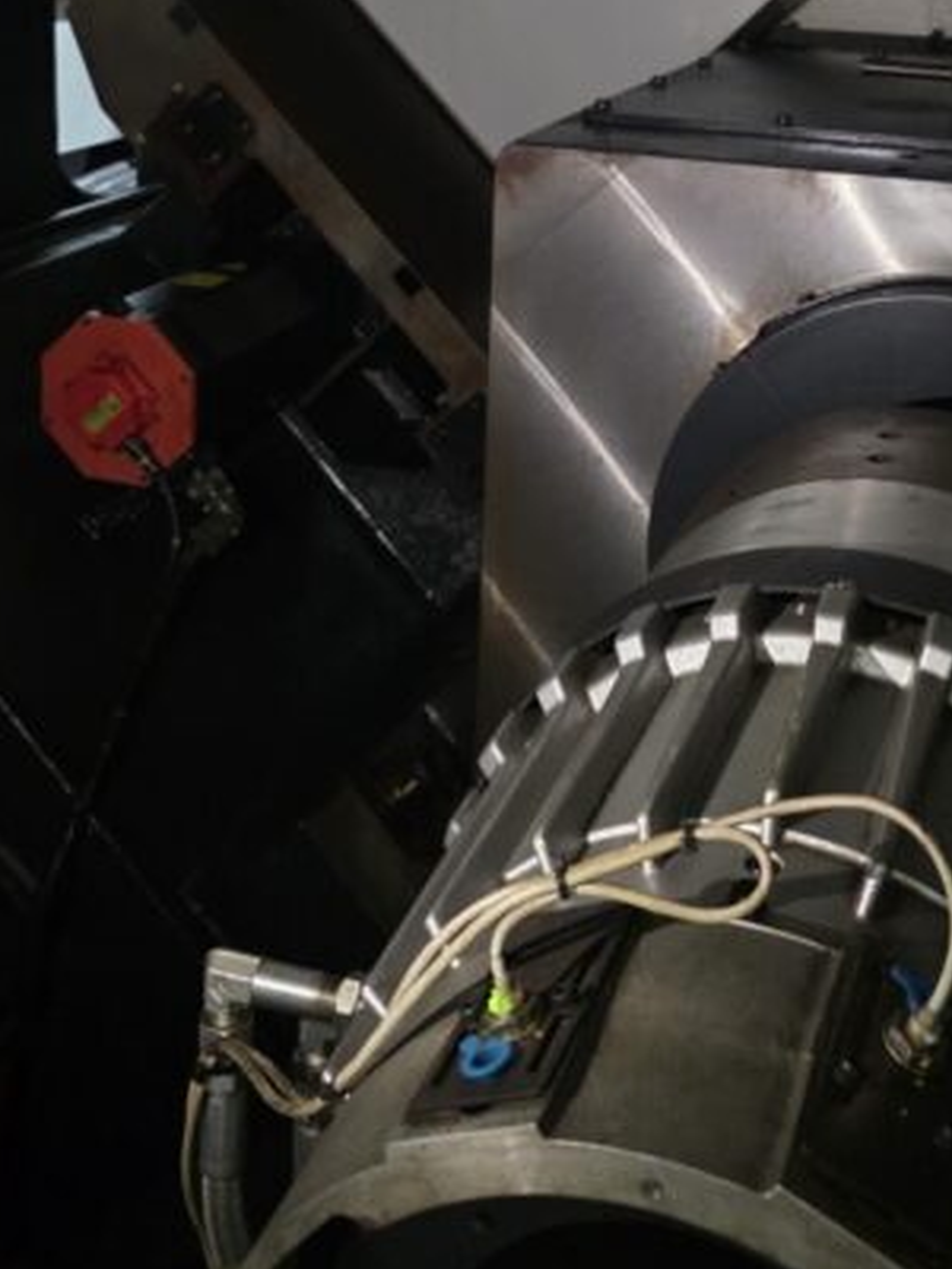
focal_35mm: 46
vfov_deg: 38.5
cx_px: 616
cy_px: 133
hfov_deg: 31.3
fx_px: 1687
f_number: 1.7
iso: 1600
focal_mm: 6.25
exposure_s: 1/30
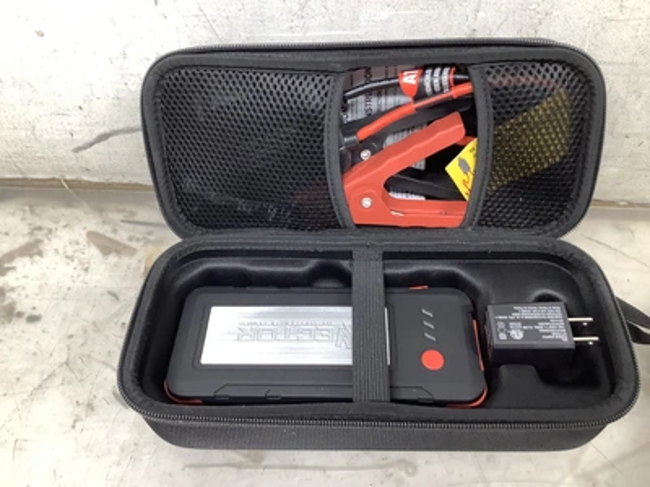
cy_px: 244
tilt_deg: -50.7
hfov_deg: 58.4
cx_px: 325
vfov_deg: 45.4
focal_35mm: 31
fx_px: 582
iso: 125
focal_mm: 3.3
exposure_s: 1/60
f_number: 2.4
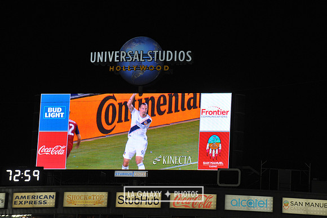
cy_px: 109
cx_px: 164
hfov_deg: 11.8
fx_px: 1589
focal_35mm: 175
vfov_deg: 7.8
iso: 1600
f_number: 10
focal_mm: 175
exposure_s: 1/400
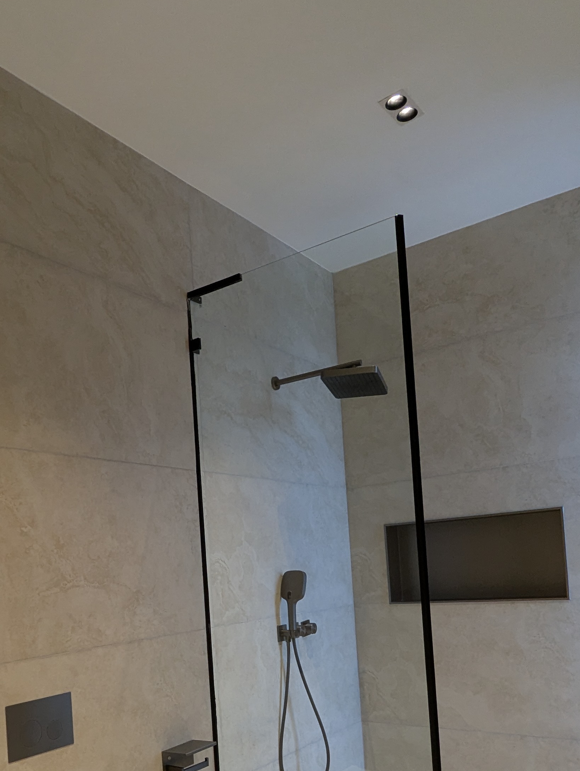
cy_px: 565
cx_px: 193
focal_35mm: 30
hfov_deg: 46.2
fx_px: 669
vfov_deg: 57.3
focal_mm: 2.35
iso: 121
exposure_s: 1/79.4
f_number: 2.2
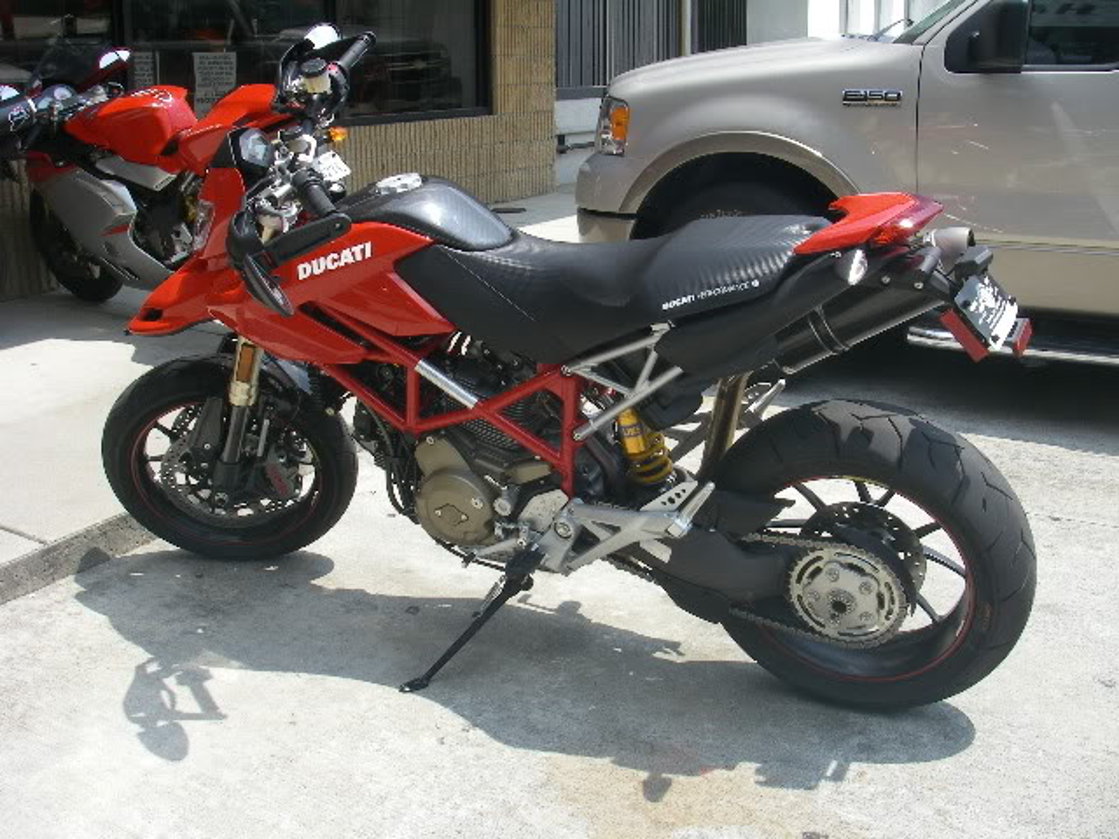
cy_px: 420
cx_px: 560
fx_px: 1228
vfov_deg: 37.7
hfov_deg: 49.0
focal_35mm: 38
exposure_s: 1/125
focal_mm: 6.3
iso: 64
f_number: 6.6
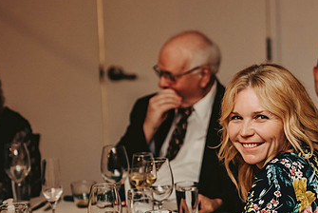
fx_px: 1300
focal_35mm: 147
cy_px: 151
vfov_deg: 9.3
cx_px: 253
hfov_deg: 13.9
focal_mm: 85
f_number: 3.2
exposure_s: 1/200
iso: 2000
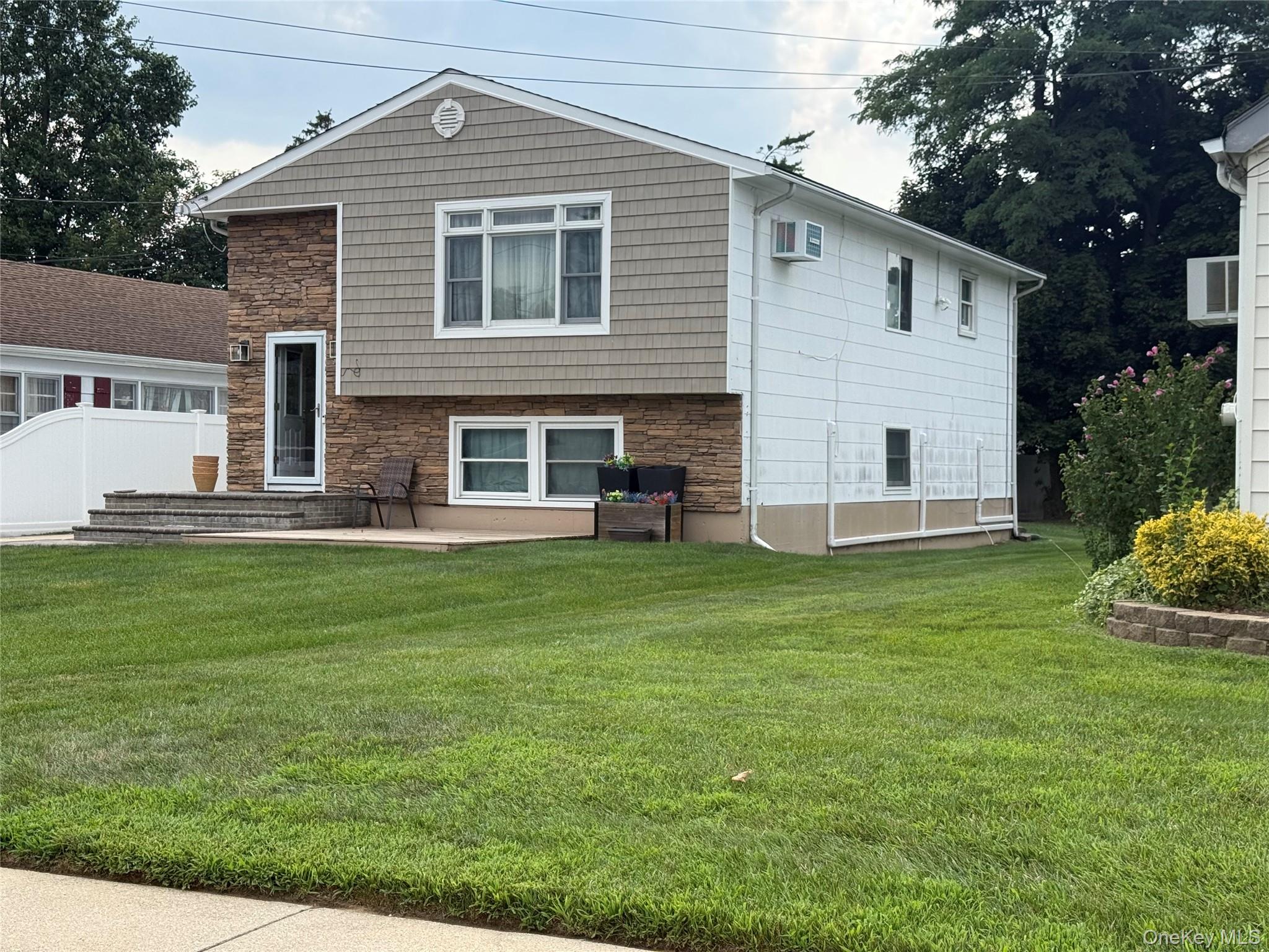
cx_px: 634
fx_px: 1760
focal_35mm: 48
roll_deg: -1.0
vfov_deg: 30.3
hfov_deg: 39.7
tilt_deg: -0.9
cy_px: 476
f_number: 1.78
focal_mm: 6.76
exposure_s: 1/3378
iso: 80
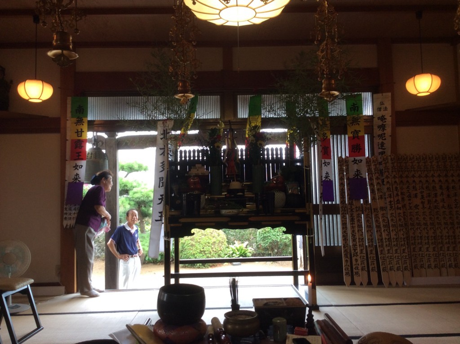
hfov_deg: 56.9
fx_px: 425
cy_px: 172
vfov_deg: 44.1
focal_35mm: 32
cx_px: 230
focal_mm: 3.3
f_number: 2.4
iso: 40
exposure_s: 1/60
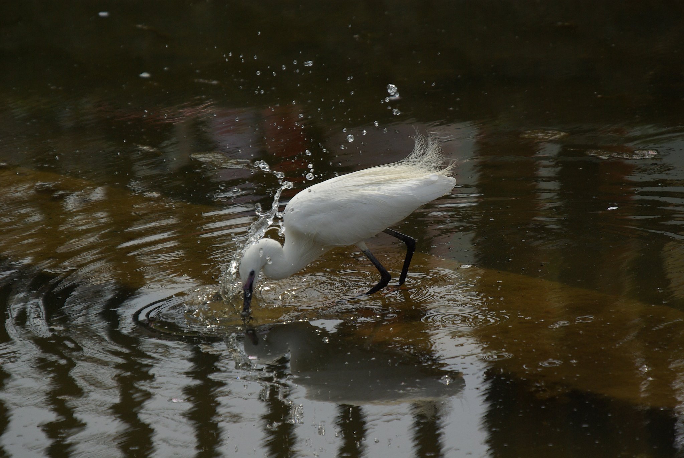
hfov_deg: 4.4
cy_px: 229
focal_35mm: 465
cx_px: 342
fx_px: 8846
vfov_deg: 3.0
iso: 200
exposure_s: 1/1000
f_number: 6.7
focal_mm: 310
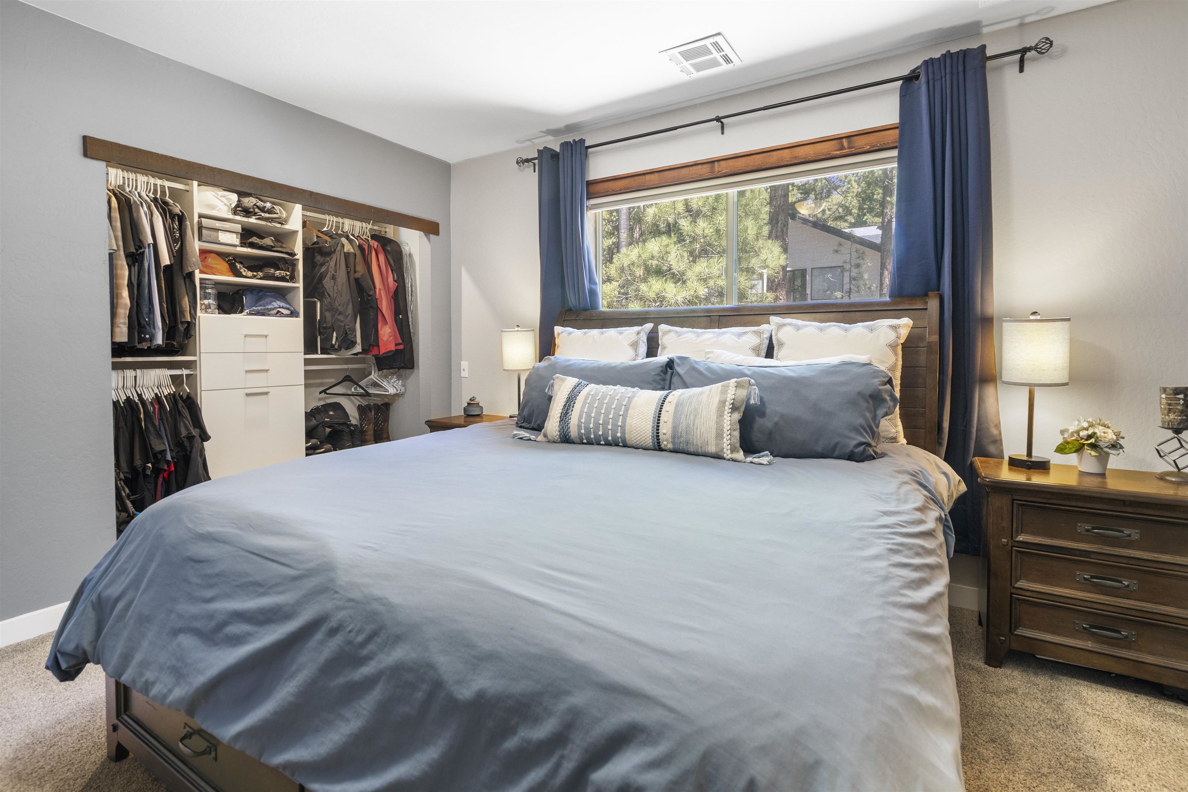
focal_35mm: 16
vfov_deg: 73.7
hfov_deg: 96.7
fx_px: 528
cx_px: 594
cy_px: 396
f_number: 7.1
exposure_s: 8
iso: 400
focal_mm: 16
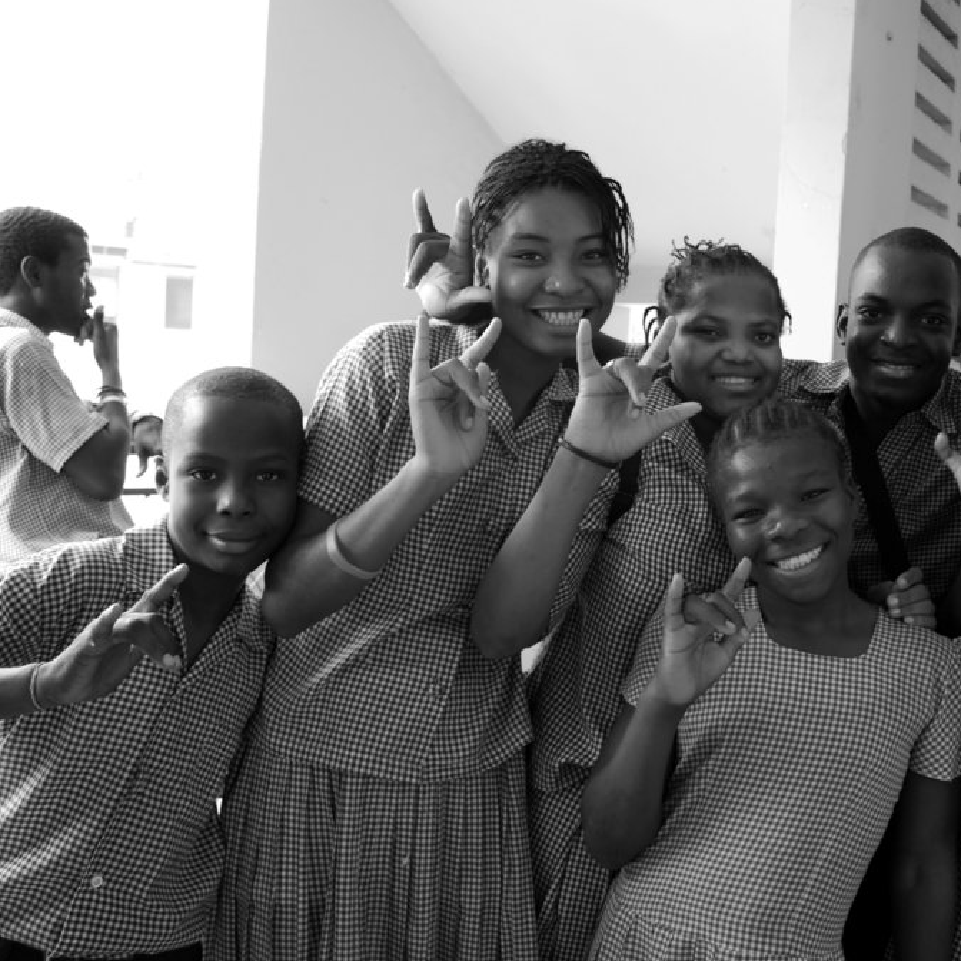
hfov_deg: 45.9
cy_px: 481
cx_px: 696
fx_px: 1099
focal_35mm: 35
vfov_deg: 47.2
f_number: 4
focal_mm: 18
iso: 200
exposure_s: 1/50
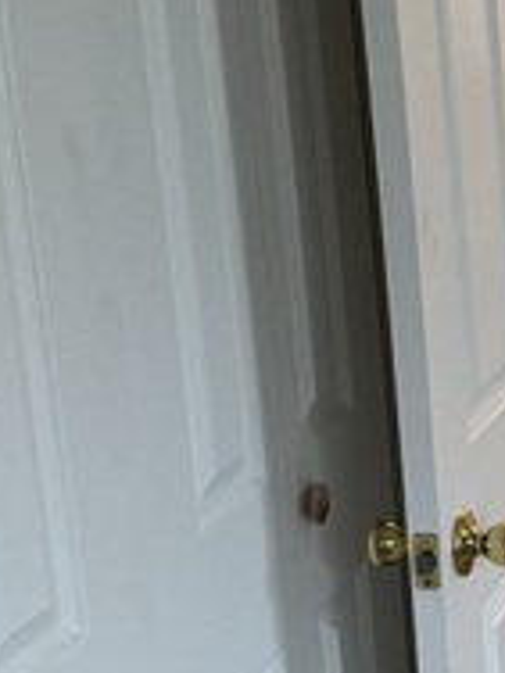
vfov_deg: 23.0
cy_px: 292
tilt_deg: -11.0
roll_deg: +3.3
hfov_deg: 16.2
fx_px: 1653
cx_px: 698
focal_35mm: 85
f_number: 1.78
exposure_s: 1/120
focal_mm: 6.76
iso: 200
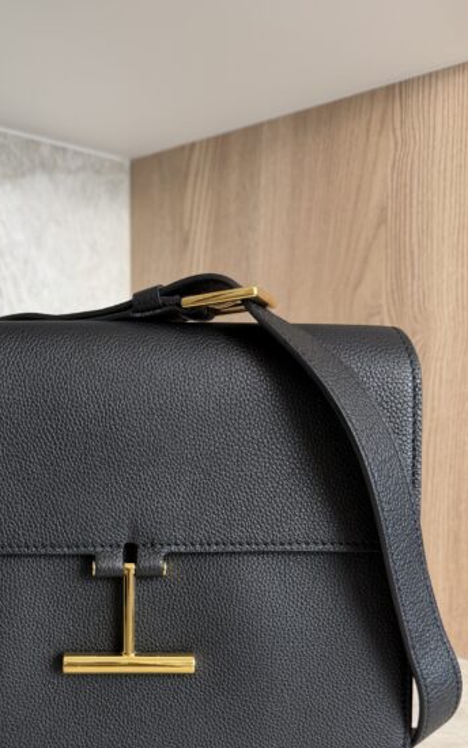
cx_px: 112
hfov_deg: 33.7
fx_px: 755
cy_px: 541
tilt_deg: -11.5
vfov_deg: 51.0
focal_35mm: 37
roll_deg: +0.7
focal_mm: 6.76
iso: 100
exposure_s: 1/60
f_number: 1.78
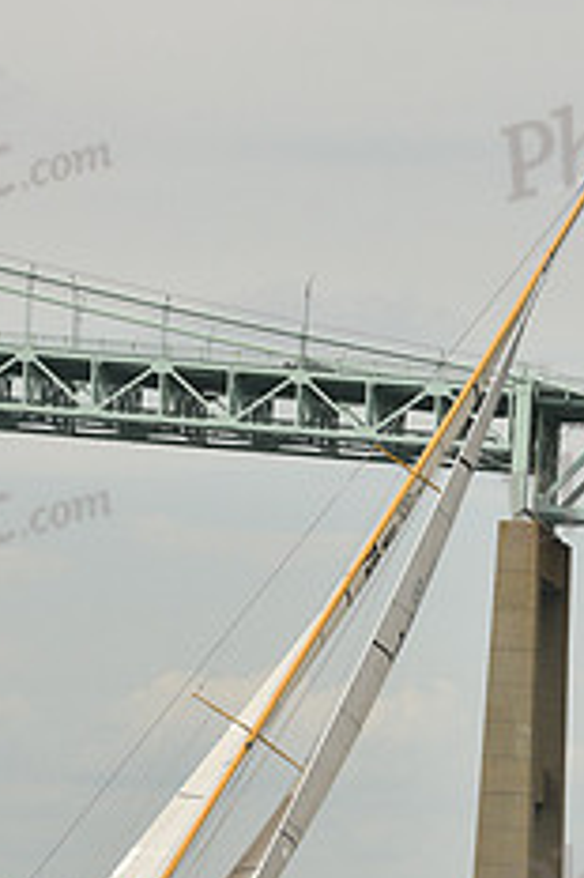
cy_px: 701
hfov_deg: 6.1
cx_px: 307
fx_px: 5458
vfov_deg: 9.2
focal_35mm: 224
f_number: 7.1
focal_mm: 90
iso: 400
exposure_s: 1/3200
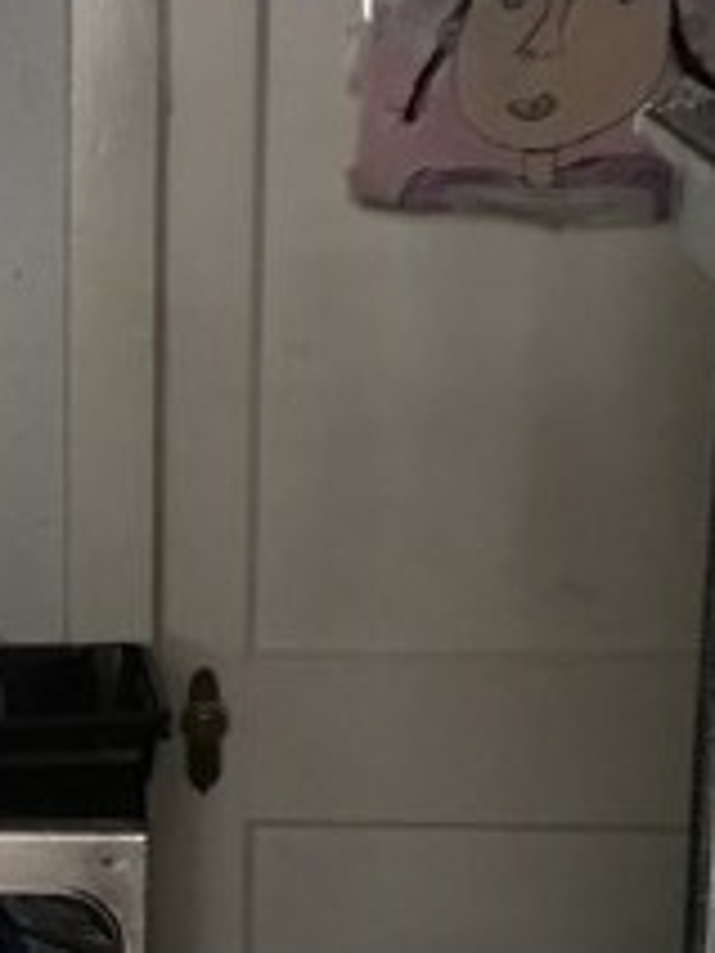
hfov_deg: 13.0
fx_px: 2892
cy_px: 728
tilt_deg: -10.0
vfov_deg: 18.6
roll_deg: +2.0
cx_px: -495
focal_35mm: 105
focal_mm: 4.15
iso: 80
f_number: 2.2
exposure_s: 1/4
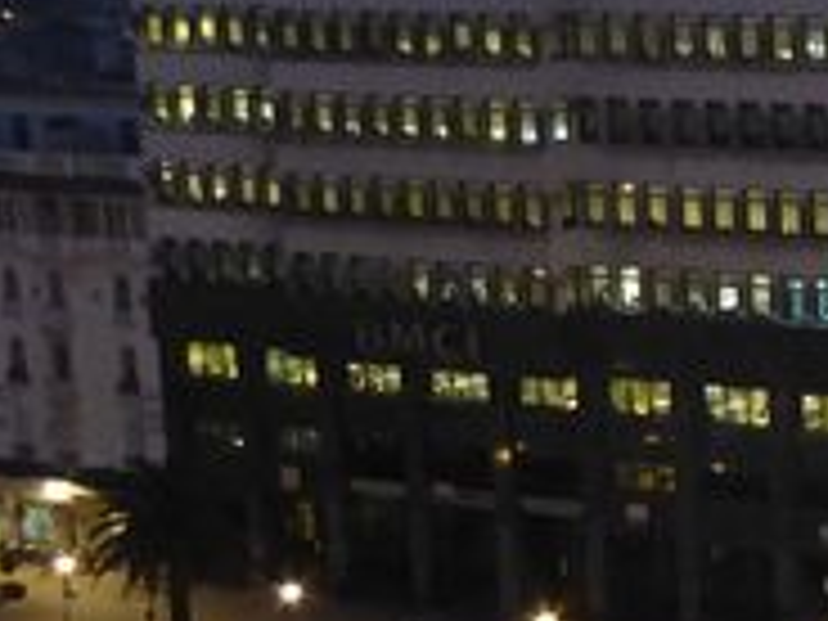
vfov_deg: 11.7
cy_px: 450
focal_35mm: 126
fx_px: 3014
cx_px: 1287
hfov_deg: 14.5
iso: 400
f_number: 3.5
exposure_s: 1/6
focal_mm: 5
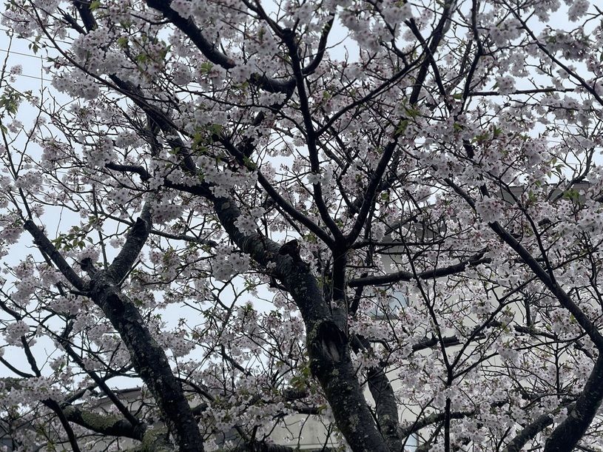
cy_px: 226
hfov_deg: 30.3
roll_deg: +1.4
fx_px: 1115
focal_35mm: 64
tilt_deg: +23.7
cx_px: 302
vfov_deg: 22.9
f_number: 2.2
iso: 20
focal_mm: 7.5
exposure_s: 1/304
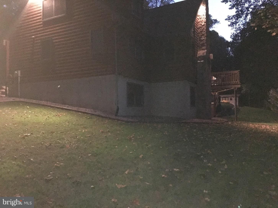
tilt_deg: +3.1
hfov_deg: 61.7
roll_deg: +0.6
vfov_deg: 48.2
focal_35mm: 29
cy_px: 104
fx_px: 233
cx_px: 139
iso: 2000
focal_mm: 4.15
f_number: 2.2
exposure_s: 1/16
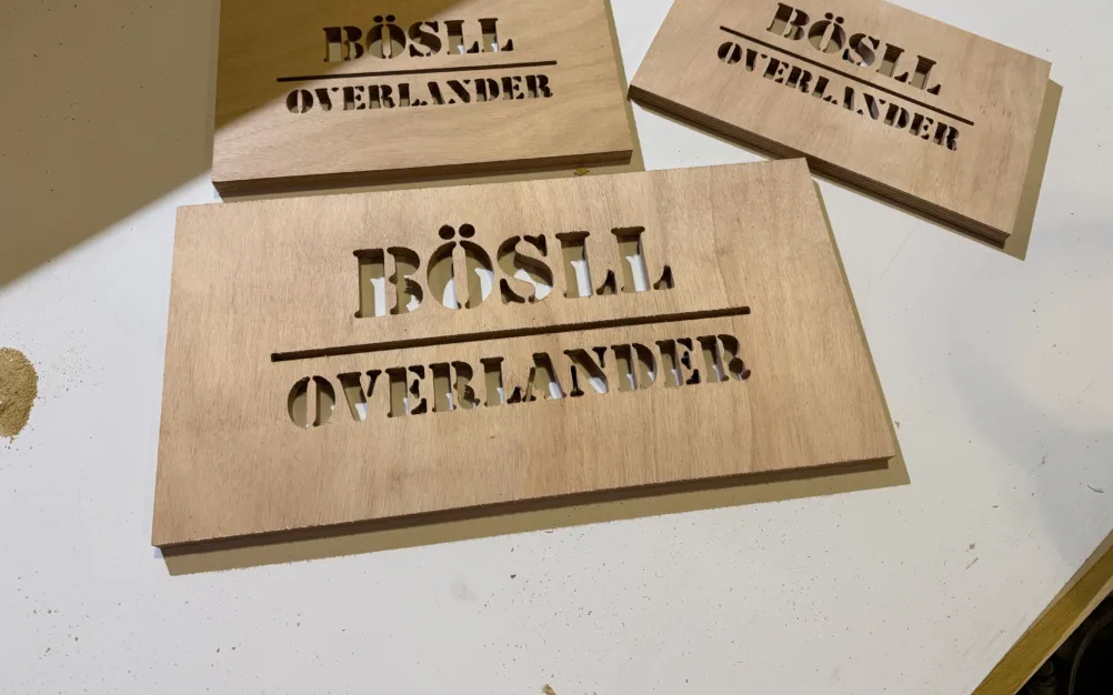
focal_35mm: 26
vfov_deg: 47.3
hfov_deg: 70.4
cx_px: 562
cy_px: 279
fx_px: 789
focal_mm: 6.76
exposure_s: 1/50
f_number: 1.78
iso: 160
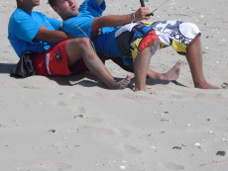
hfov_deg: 10.6
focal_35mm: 186
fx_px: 1226
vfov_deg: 8.0
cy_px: 36
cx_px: 84
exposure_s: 1/80
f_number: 14.1
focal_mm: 18.9
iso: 64
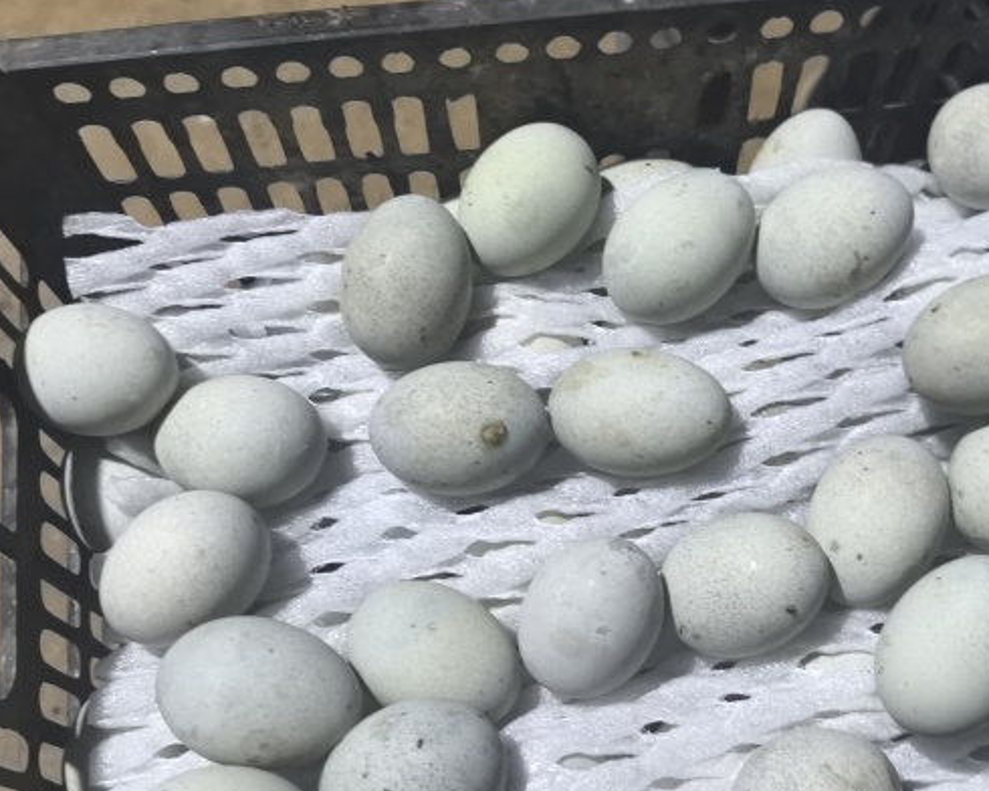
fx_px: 1259
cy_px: 458
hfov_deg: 42.5
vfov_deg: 34.8
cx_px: 628
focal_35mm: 43
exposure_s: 1/33.3
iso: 500
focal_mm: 6.98
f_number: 1.4
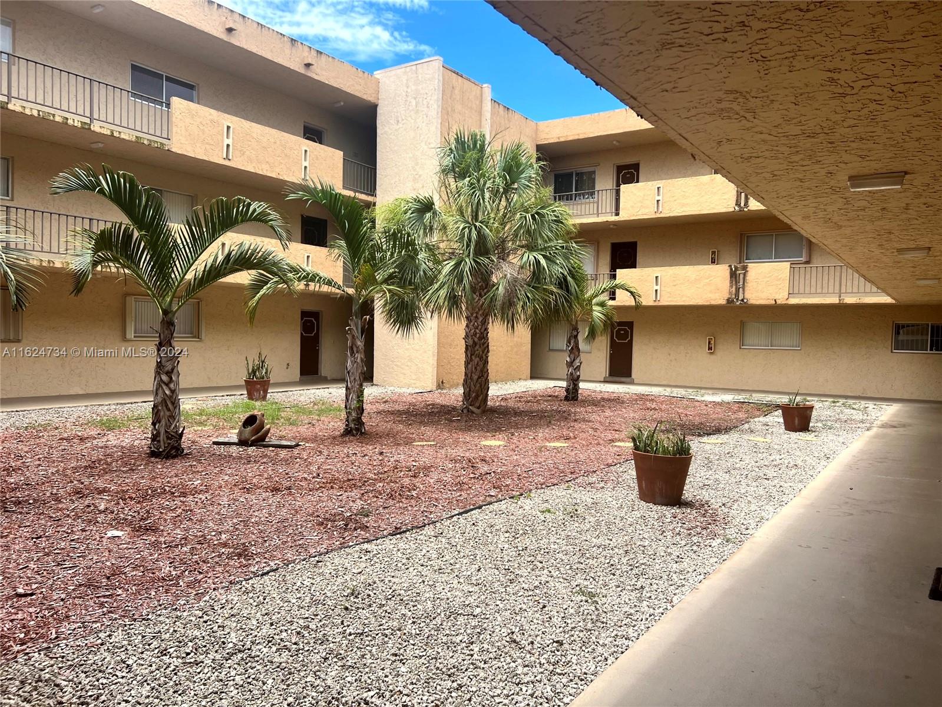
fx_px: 707
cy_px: 354
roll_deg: -0.6
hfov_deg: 67.3
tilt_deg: -2.3
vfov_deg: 53.1
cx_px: 471
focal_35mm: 26
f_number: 1.5
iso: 50
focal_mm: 5.7
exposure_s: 1/1779
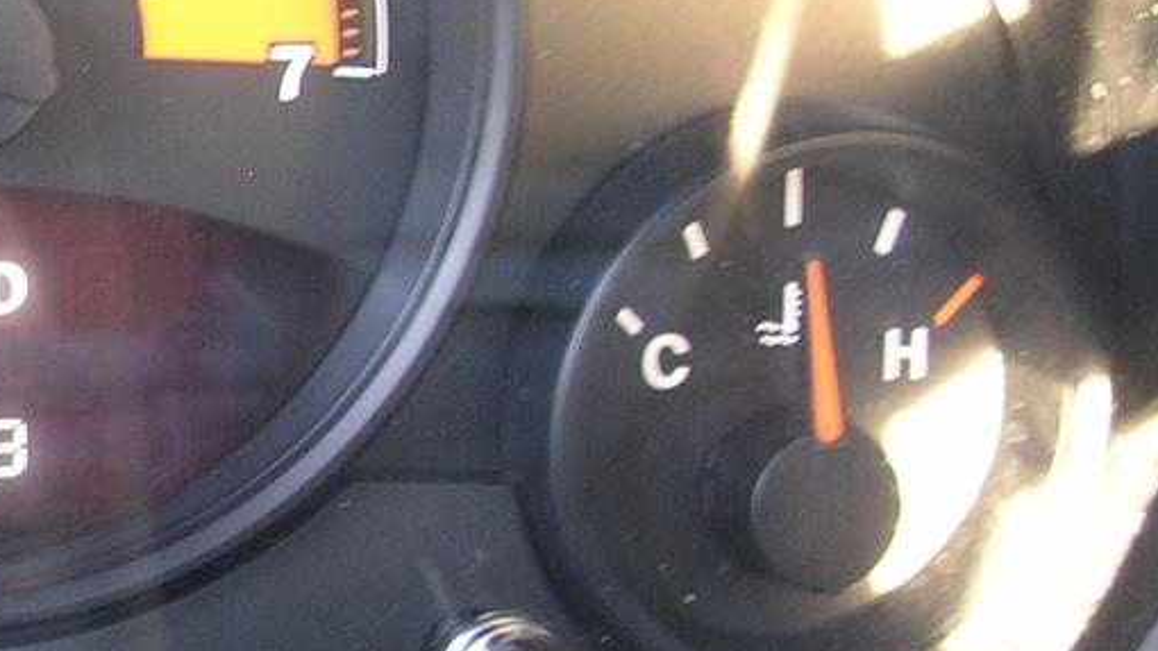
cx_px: -252
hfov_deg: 19.3
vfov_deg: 11.7
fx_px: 3194
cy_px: 313
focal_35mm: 104
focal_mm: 5.8
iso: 131
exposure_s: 1/3.3
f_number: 2.8
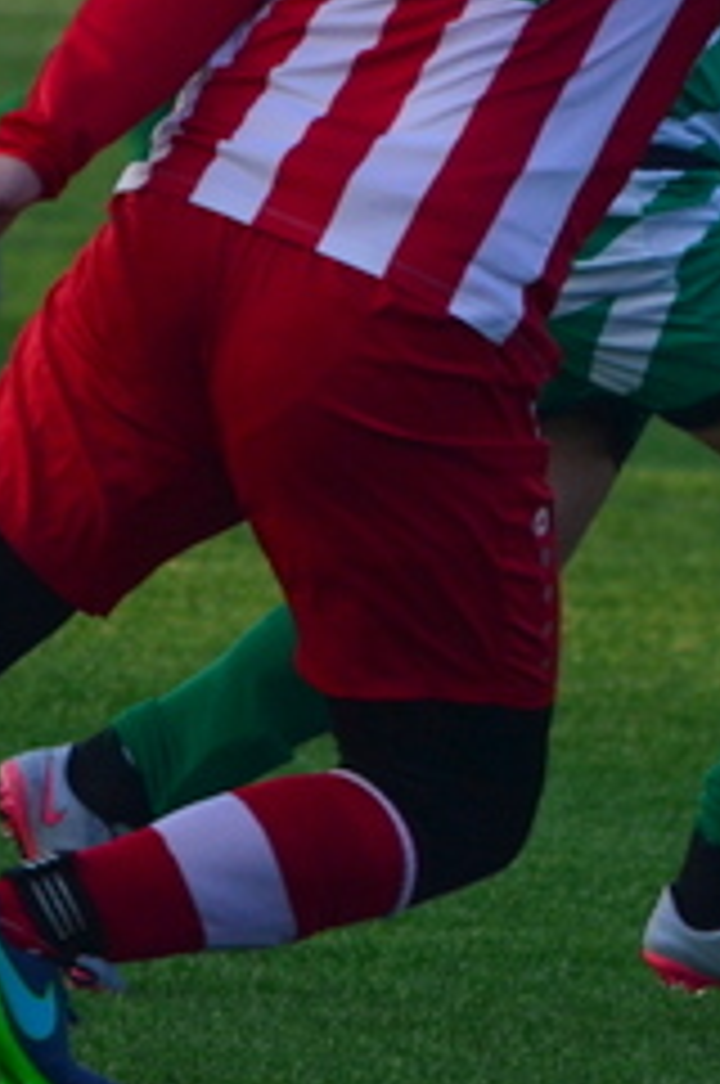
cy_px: 373
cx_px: 1071
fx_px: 32942
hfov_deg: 1.3
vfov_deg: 1.9
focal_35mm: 1095
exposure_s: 1/1600
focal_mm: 220
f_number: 5.3
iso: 500
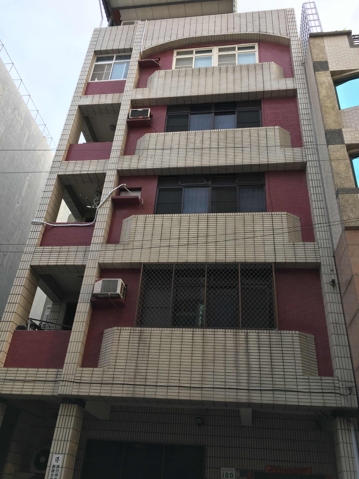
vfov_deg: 61.7
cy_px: 240
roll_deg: -3.6
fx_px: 401
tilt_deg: +33.7
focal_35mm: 29
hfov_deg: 48.2
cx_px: 180
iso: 32
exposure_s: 1/120
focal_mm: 4.15
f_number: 2.2
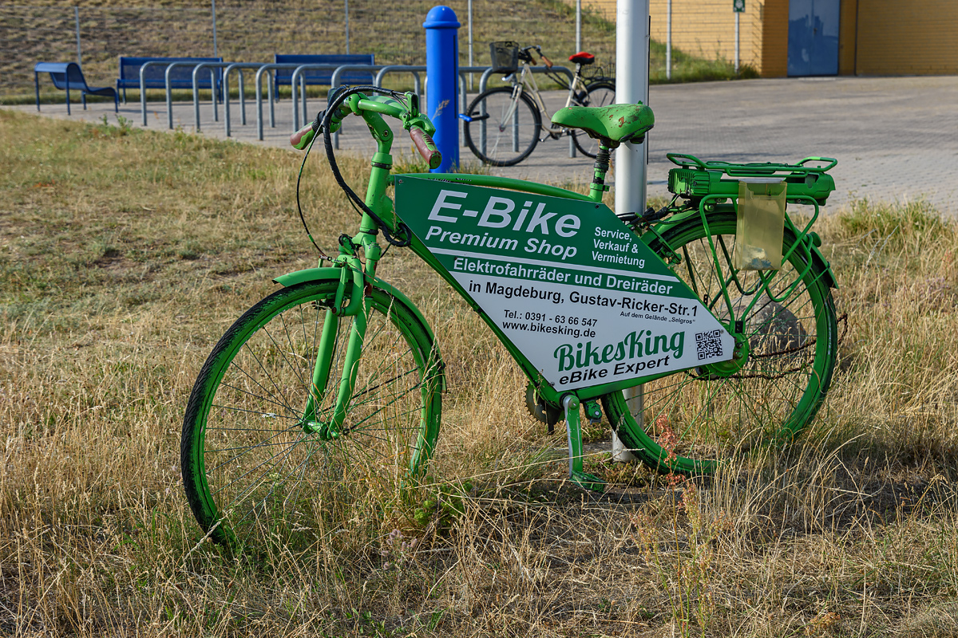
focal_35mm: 52
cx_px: 479
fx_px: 1397
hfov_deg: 37.9
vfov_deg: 25.8
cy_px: 319
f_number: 6.3
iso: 200
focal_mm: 35
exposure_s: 1/800
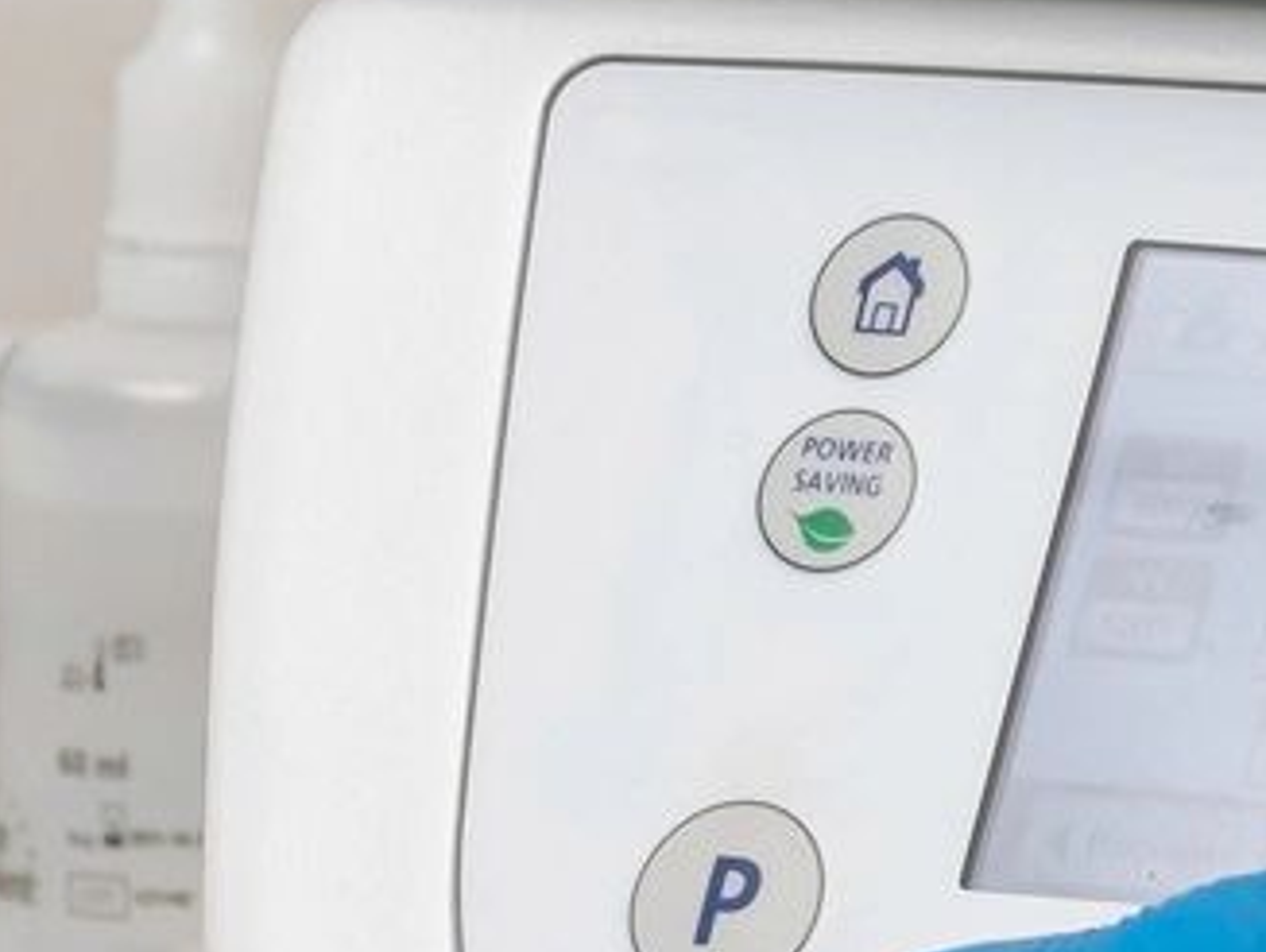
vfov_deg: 1.9
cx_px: 1144
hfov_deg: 2.6
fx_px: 28046
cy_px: -418
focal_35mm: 766
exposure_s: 1/180
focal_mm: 81.9
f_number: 7.1
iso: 250
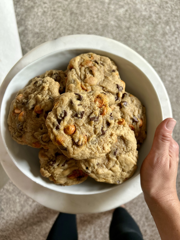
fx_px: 180
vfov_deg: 67.3
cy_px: 120
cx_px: 90
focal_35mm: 26
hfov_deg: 53.1
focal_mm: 5.7
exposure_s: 1/60
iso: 200
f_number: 1.5
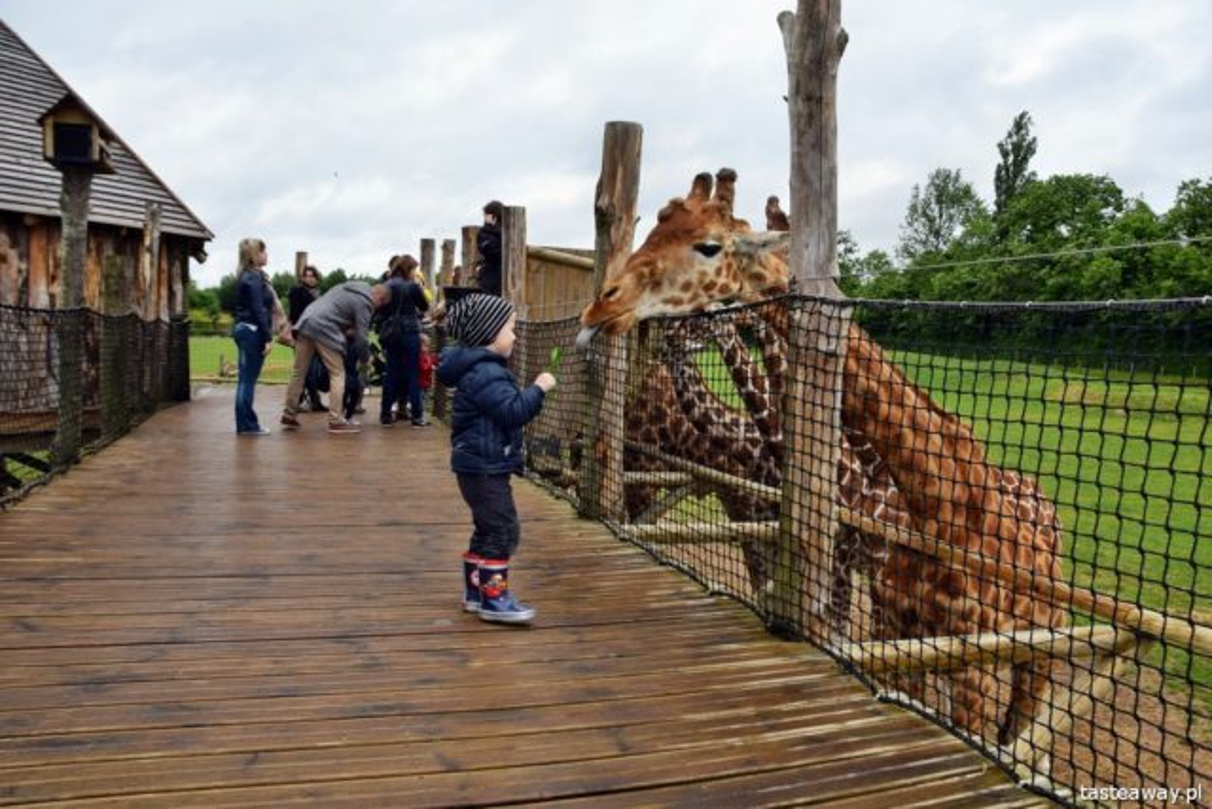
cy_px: 404
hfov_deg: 67.4
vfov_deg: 48.0
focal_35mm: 27
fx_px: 909
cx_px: 606
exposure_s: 1/200
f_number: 7.1
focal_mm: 18
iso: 100
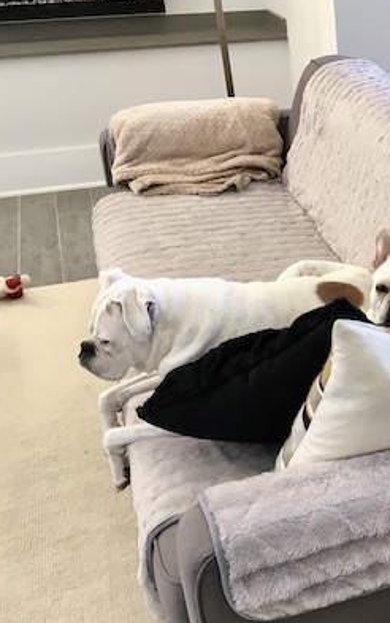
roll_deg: +0.2
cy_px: 334
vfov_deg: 40.3
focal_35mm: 50
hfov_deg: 23.7
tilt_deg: -29.8
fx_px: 849
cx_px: 465
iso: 64
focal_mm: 4.15
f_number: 2.2
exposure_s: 1/30
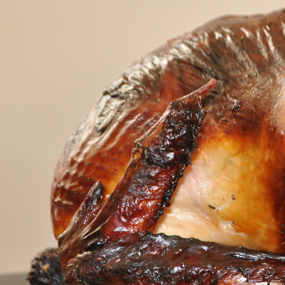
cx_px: 328
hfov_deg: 19.8
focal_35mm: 83
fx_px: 773
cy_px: 164
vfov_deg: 20.9
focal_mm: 26
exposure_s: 1/60
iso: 800
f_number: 3.8
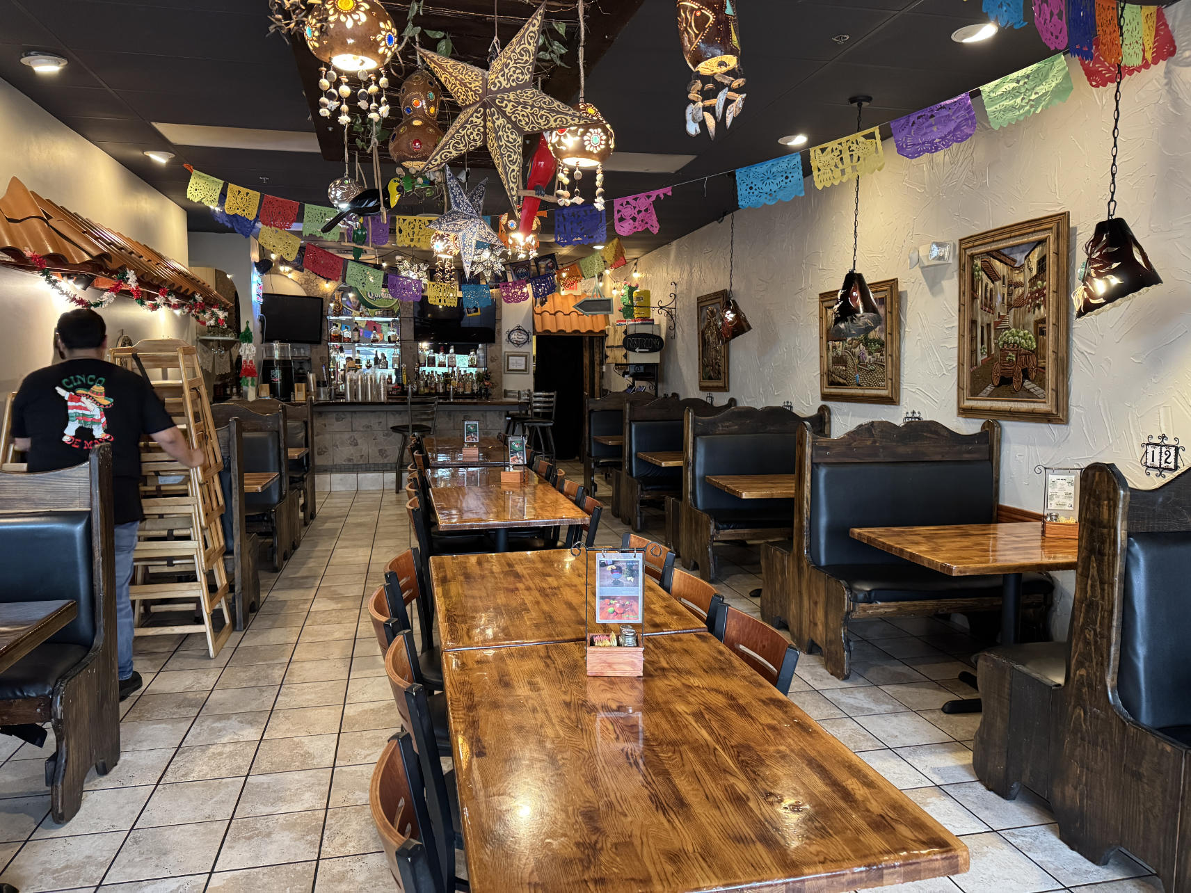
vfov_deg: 56.8
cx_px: 596
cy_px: 446
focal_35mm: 24
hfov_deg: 71.6
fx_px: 826
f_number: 1.8
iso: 640
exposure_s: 1/60
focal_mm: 6.8
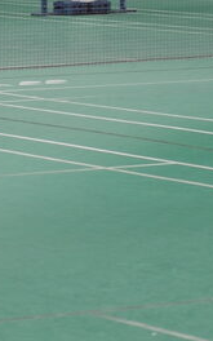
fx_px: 2656
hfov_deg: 4.6
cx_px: -44
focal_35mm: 286
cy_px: -28
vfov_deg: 7.3
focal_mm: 35
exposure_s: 1/105
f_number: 2
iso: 250
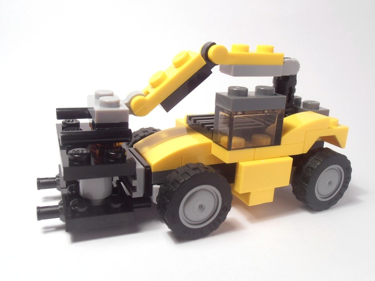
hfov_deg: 50.1
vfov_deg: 38.7
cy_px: 140
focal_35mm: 37
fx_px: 401
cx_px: 188
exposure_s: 1/40
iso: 80
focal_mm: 6.61
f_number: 3.9
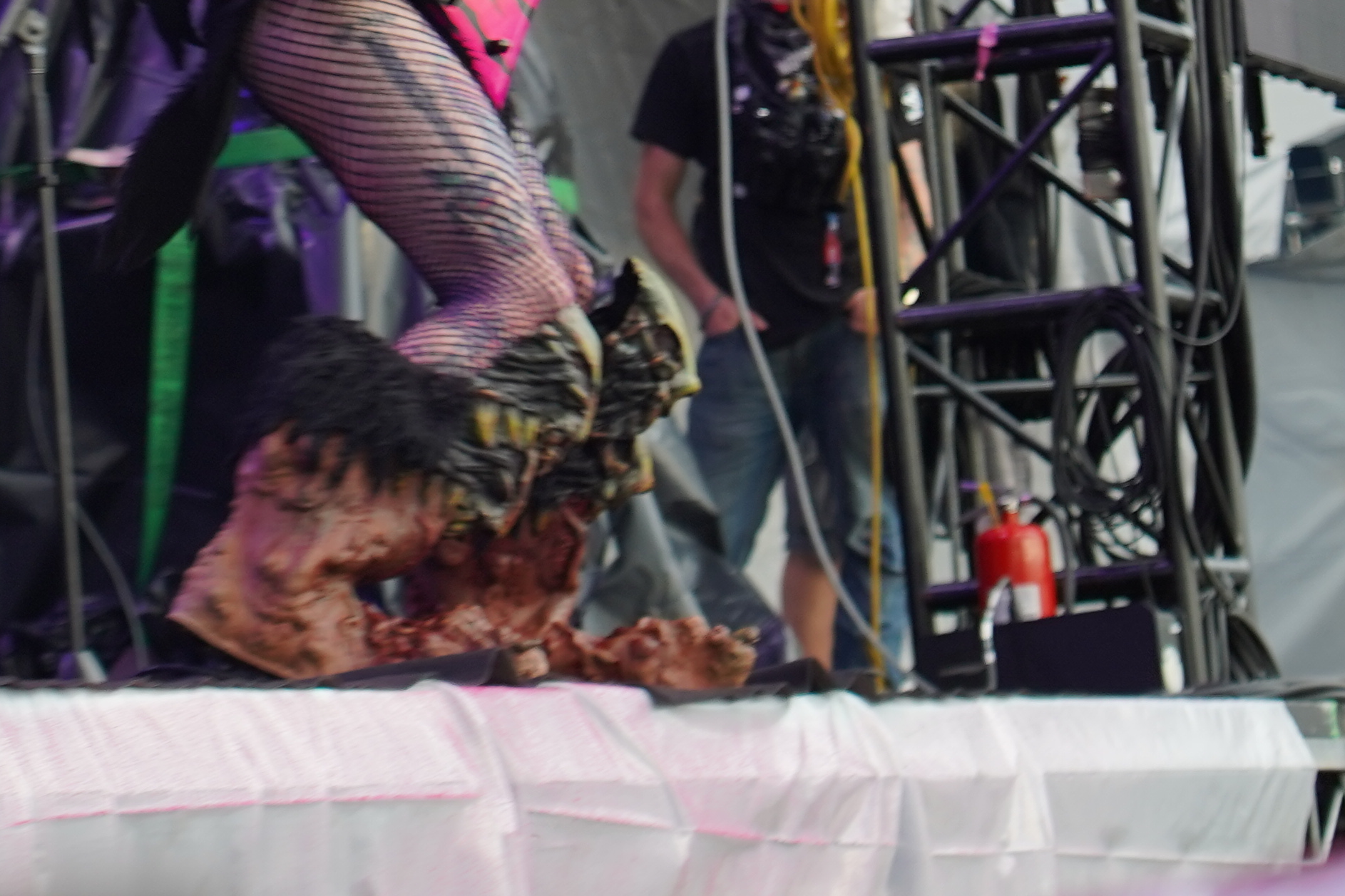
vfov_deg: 5.6
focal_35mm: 245
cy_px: -257
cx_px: 581
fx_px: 9152
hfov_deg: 8.4
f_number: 4
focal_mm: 77
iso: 250
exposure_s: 1/125
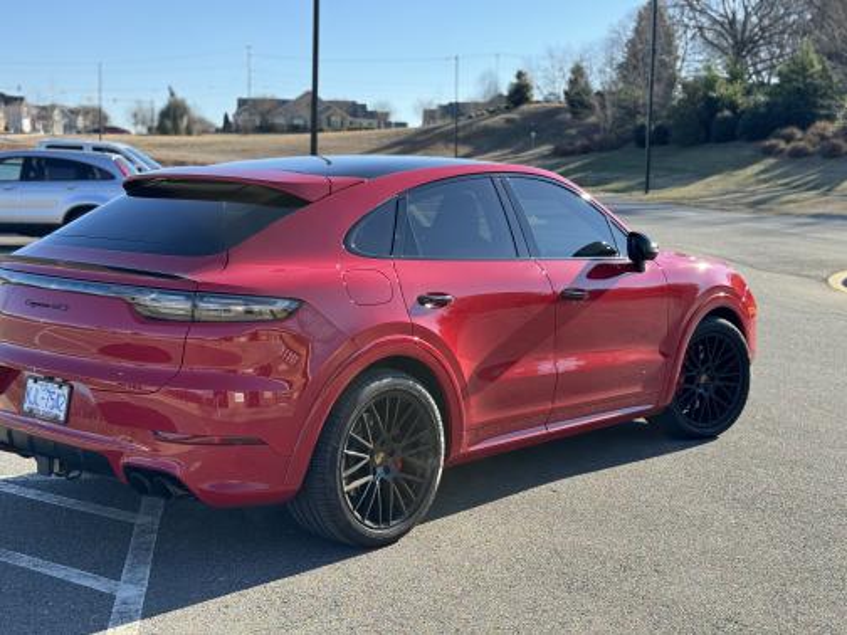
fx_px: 1174
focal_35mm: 48
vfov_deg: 30.3
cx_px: 424
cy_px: 318
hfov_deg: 39.7
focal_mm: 6.86
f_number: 1.78
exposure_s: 1/1215
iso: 64
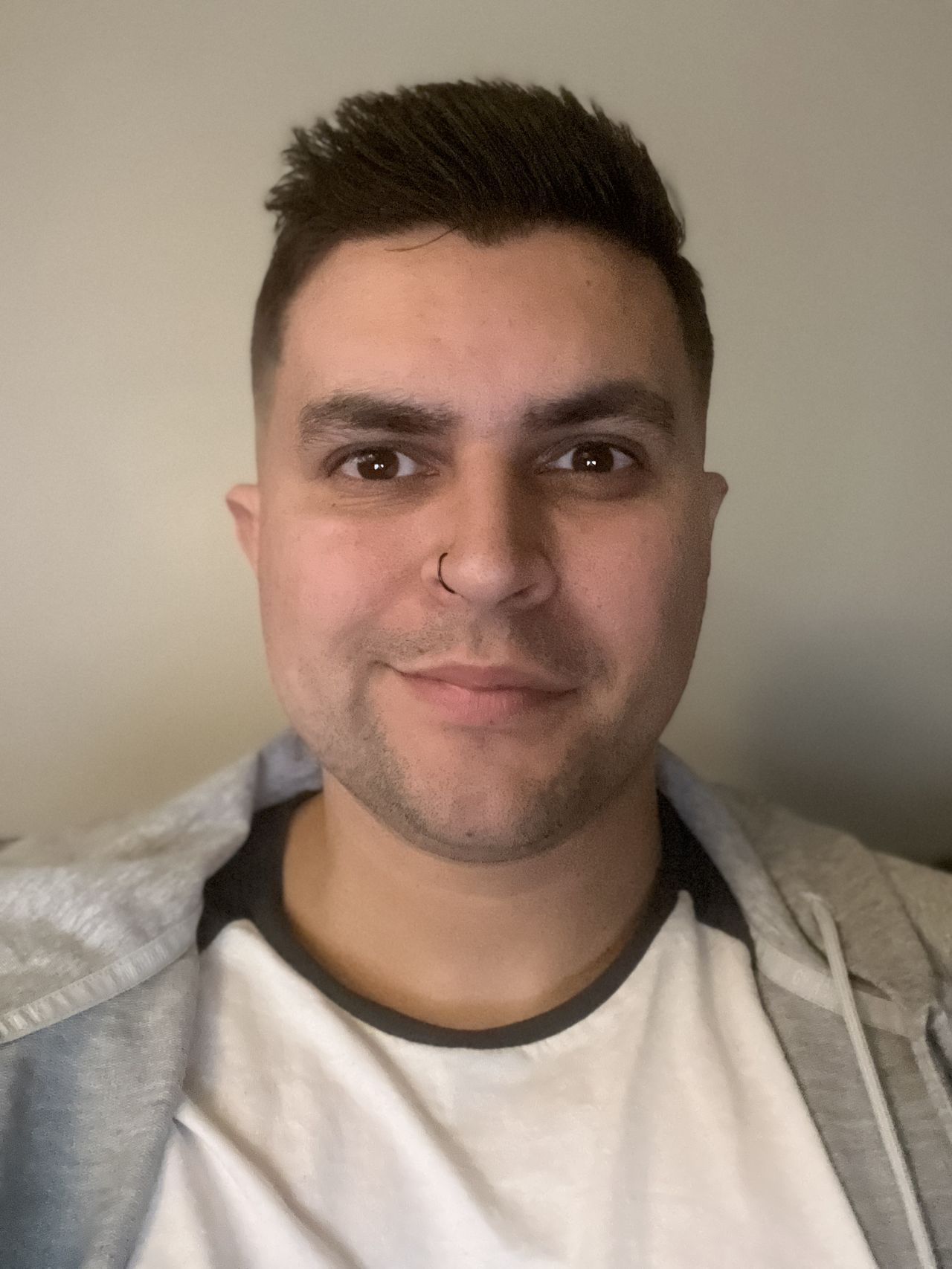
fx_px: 1100
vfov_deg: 60.0
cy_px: 634
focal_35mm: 30
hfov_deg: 46.8
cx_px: 476
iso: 1600
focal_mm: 2.71
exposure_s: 1/14
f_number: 2.2
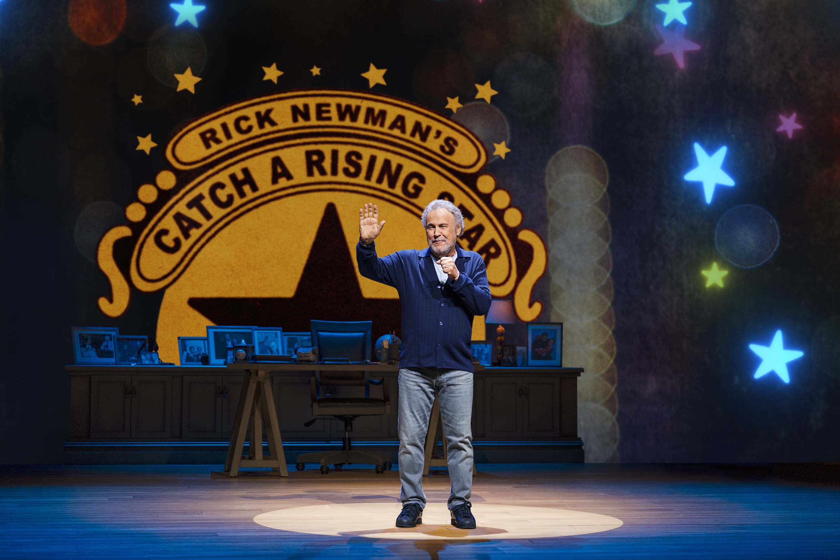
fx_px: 1633
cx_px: 420
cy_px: 280
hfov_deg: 28.8
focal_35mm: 70
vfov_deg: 19.5
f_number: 2.8
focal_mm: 70
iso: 500
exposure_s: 1/200
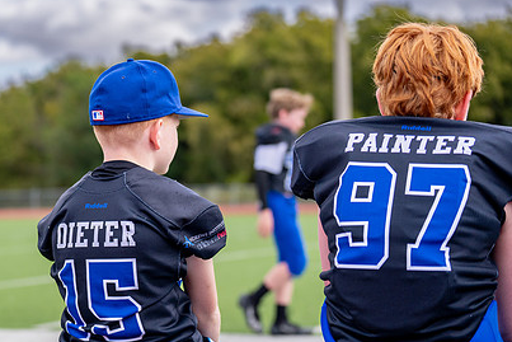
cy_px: 212
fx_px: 1593
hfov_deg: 18.1
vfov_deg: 12.2
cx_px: 118
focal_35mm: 112
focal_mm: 70
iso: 250
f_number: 2.8
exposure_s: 1/2500
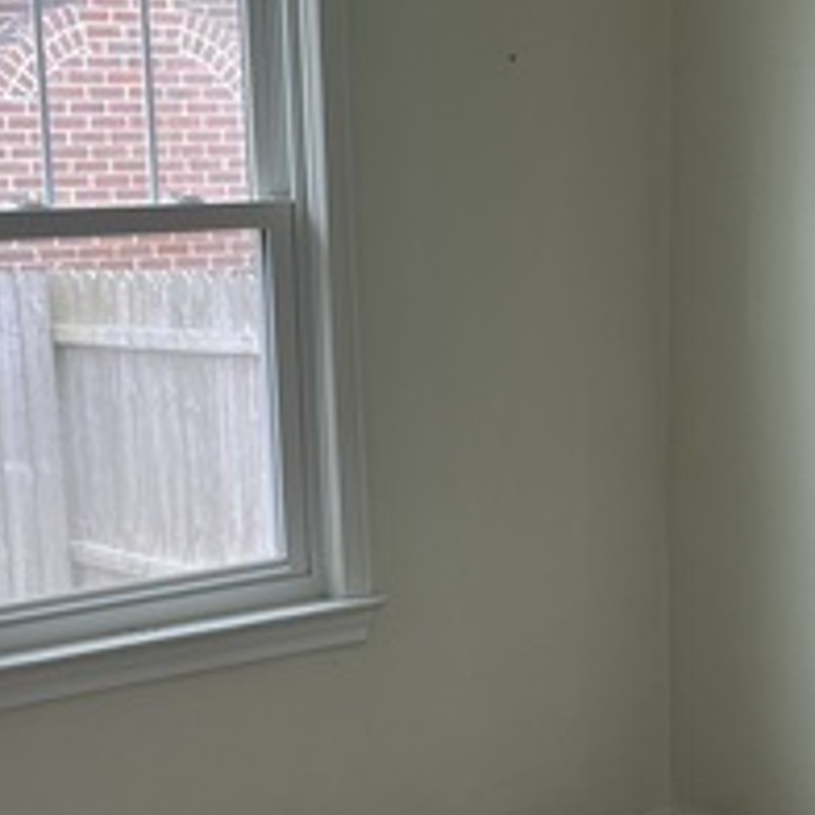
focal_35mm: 78
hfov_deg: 22.2
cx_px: 489
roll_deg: +0.7
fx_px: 2078
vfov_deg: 22.0
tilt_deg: -13.1
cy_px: 620
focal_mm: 5.1
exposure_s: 1/122
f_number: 1.6
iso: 40
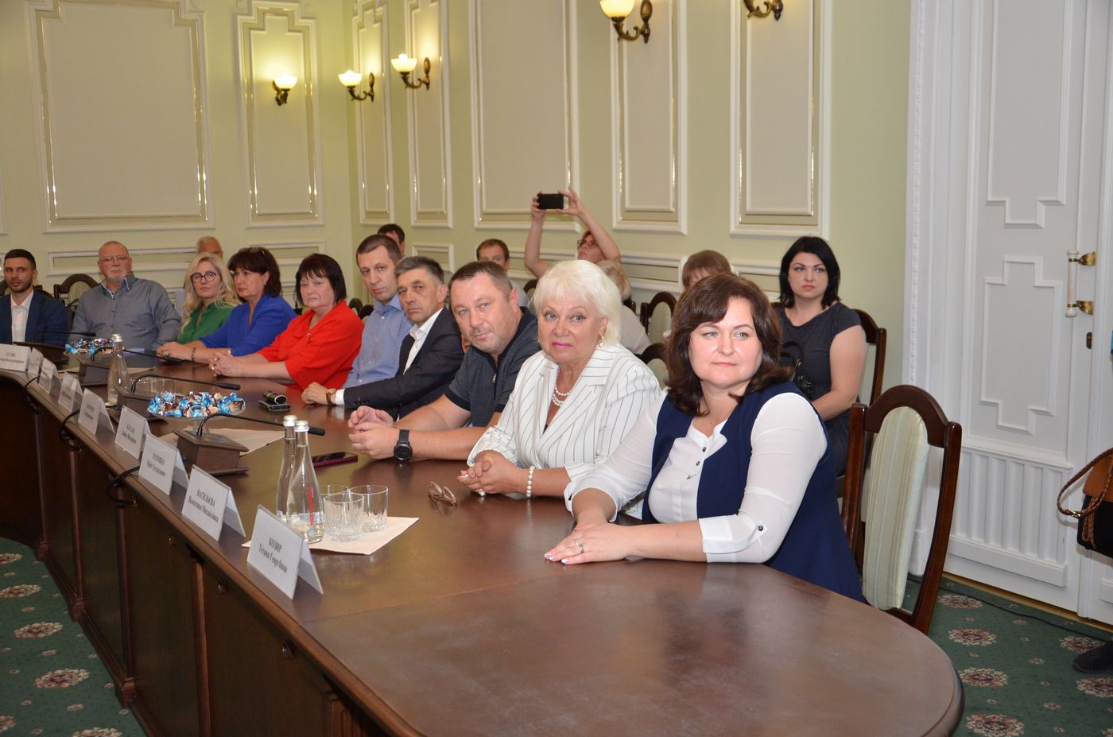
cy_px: 368
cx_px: 556
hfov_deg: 51.4
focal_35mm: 38
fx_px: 1157
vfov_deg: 35.3
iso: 800
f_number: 4
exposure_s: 1/250
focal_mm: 25
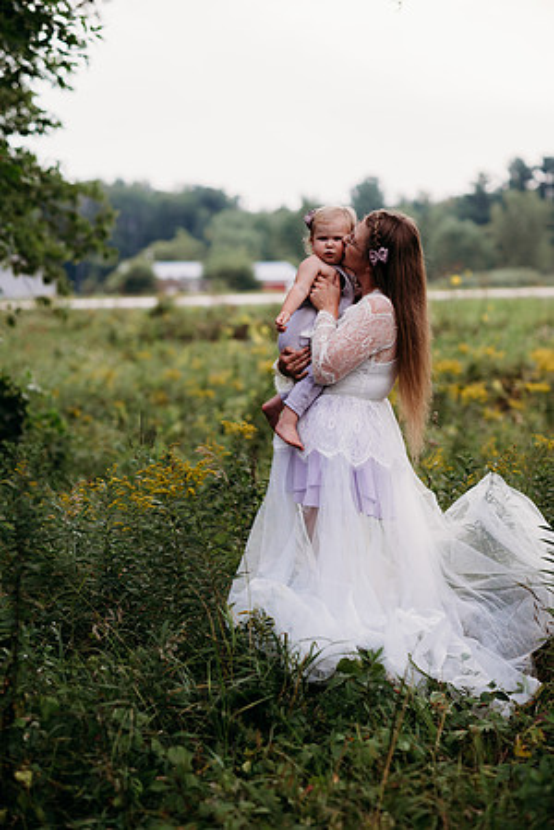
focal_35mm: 85
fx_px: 1962
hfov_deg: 16.1
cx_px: 277
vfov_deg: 23.9
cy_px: 415
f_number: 2.8
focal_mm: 85
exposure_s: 1/1600
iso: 320
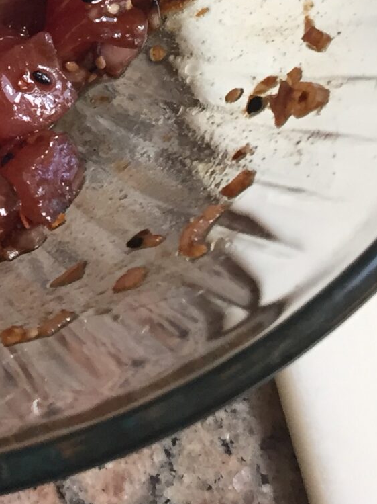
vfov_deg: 17.7
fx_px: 1438
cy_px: -267
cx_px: -140
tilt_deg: -69.0
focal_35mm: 99
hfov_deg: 14.2
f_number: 2.2
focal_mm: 4.15
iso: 50
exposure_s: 1/30
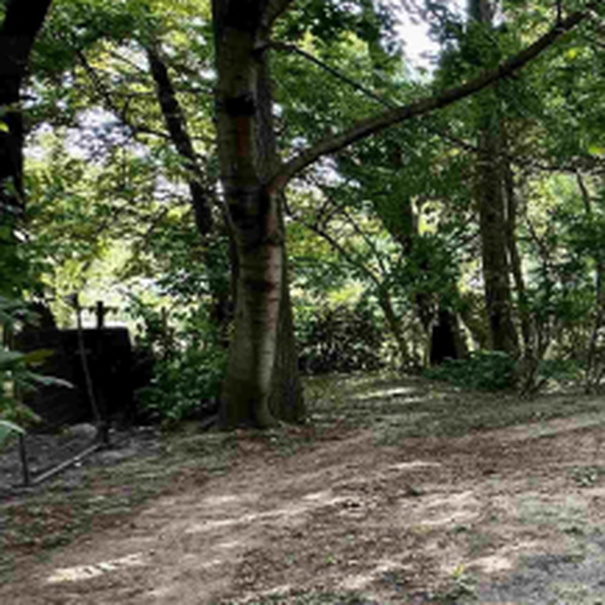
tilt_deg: -4.9
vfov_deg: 43.5
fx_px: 751
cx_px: 857
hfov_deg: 30.2
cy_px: 379
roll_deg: -1.4
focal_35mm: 38
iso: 125
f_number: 2.2
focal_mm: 2.22
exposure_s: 1/99
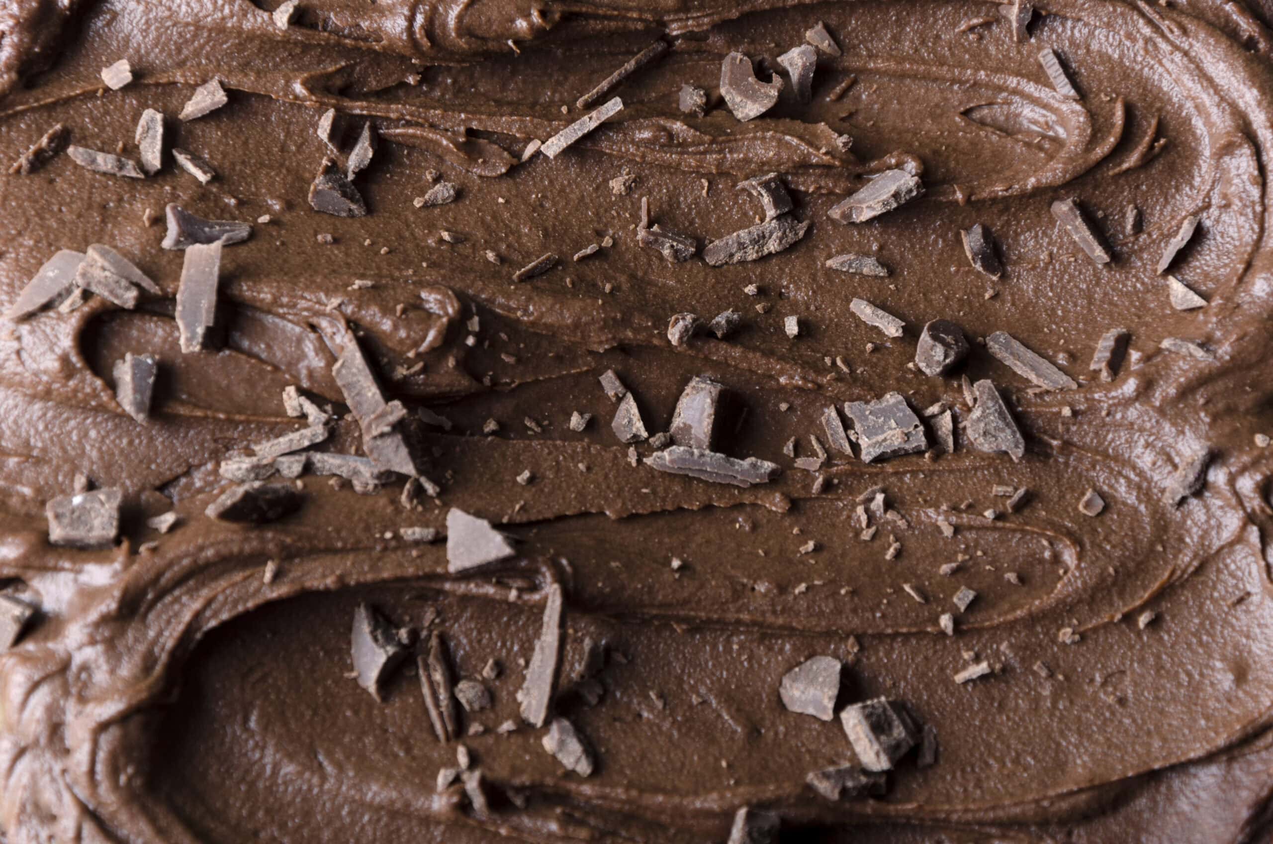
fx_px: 5558
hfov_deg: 13.1
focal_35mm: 158
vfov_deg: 8.7
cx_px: 636
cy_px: 422
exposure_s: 1/200
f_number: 9
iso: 100
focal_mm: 105
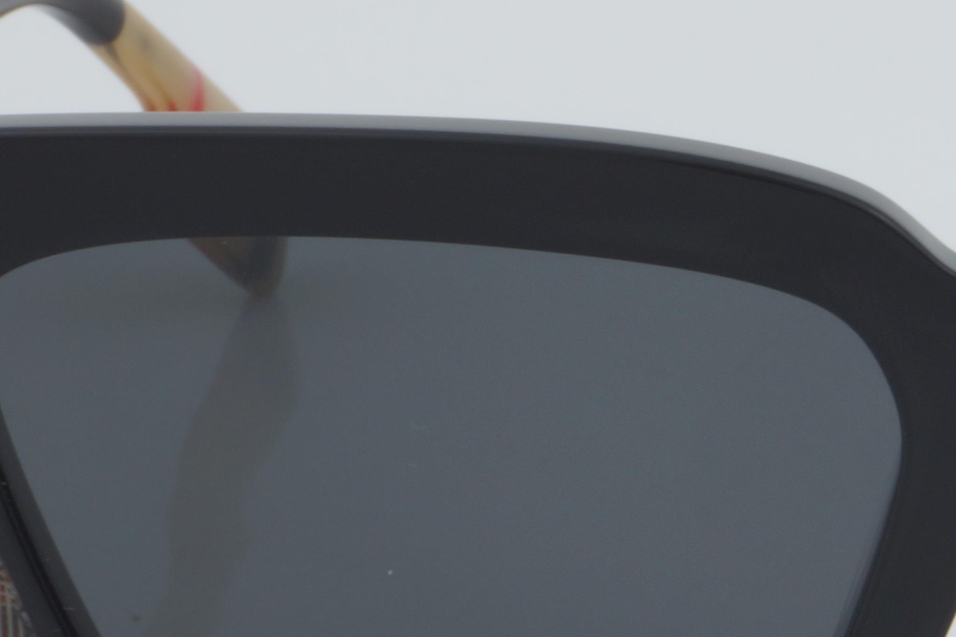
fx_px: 6492
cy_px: 377
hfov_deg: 8.3
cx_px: 1090
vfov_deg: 5.6
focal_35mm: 244
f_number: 32
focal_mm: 55
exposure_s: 1/4
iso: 100
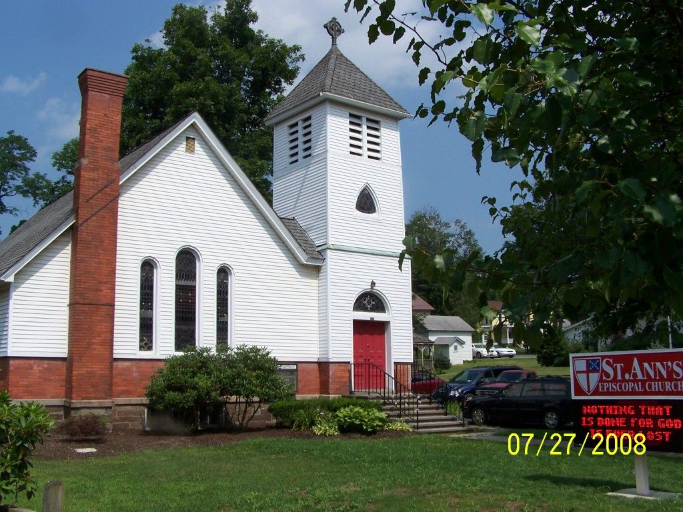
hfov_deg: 49.0
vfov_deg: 37.7
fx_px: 750
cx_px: 342
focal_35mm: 38
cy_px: 256
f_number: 5.6
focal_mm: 6.3
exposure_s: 1/750
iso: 80
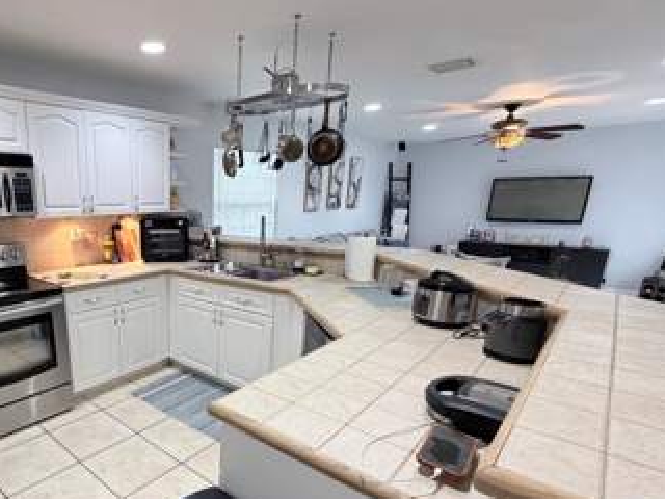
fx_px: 403
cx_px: 179
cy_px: 304
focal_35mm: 21
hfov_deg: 74.2
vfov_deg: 62.8
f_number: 2.2
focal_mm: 2.22
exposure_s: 1/60
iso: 400
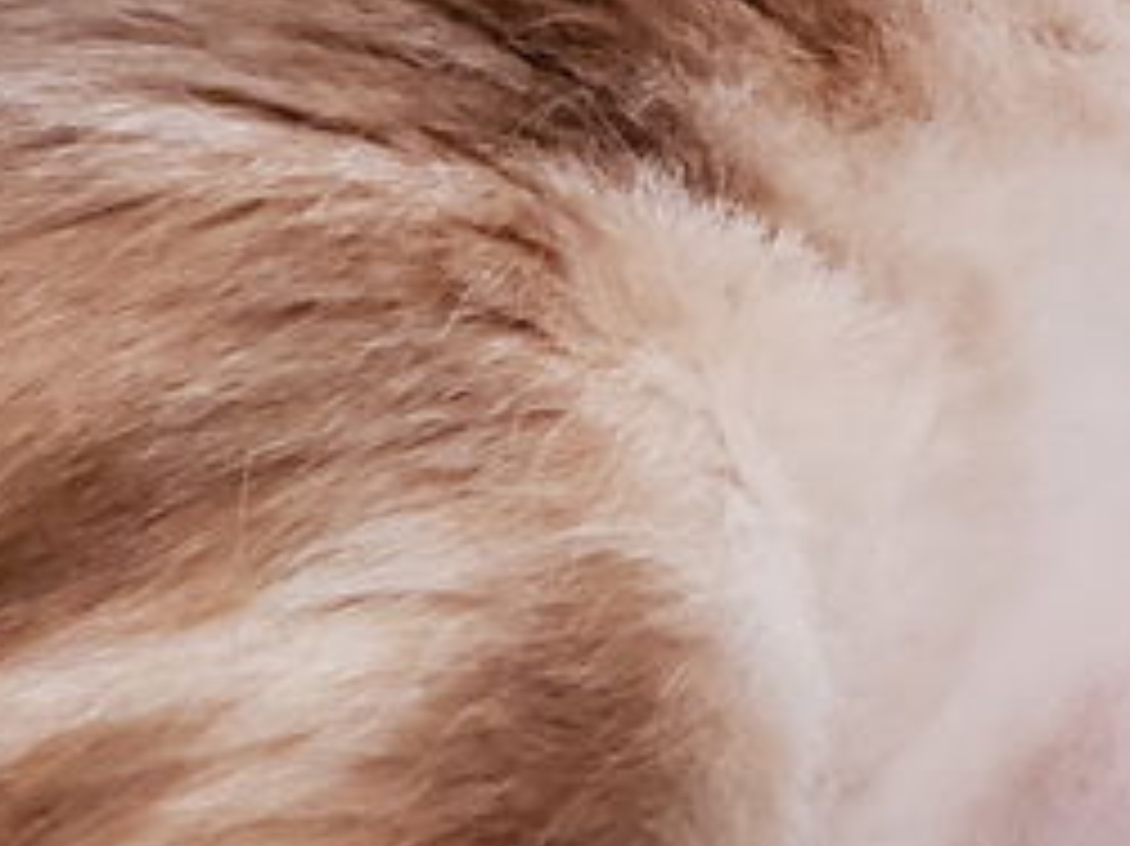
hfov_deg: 16.4
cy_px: 734
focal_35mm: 106
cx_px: 1841
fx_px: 3459
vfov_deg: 13.8
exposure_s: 1/39
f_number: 1.5
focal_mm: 4.3
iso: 640
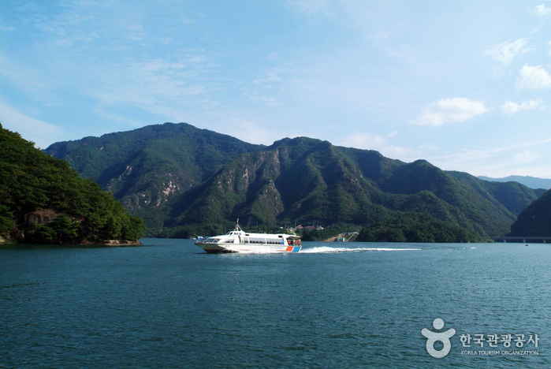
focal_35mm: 30
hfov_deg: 61.9
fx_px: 460
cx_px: 276
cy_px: 184
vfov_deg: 43.7
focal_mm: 20
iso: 400
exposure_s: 1/500
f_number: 9.5
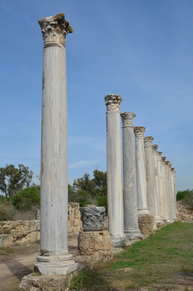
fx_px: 339
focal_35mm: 42
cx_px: 96
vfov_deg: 46.5
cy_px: 146
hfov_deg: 31.8
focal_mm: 28
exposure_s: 1/320
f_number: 9
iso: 100
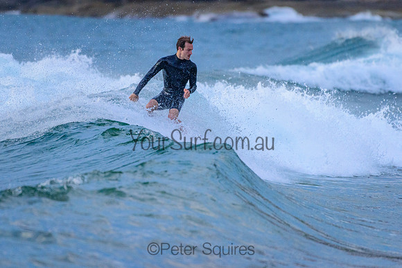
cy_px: 112
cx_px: 173
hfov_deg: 3.4
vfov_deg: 2.2
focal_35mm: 613
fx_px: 6848
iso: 1800
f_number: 5.6
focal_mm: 500
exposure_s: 1/2000
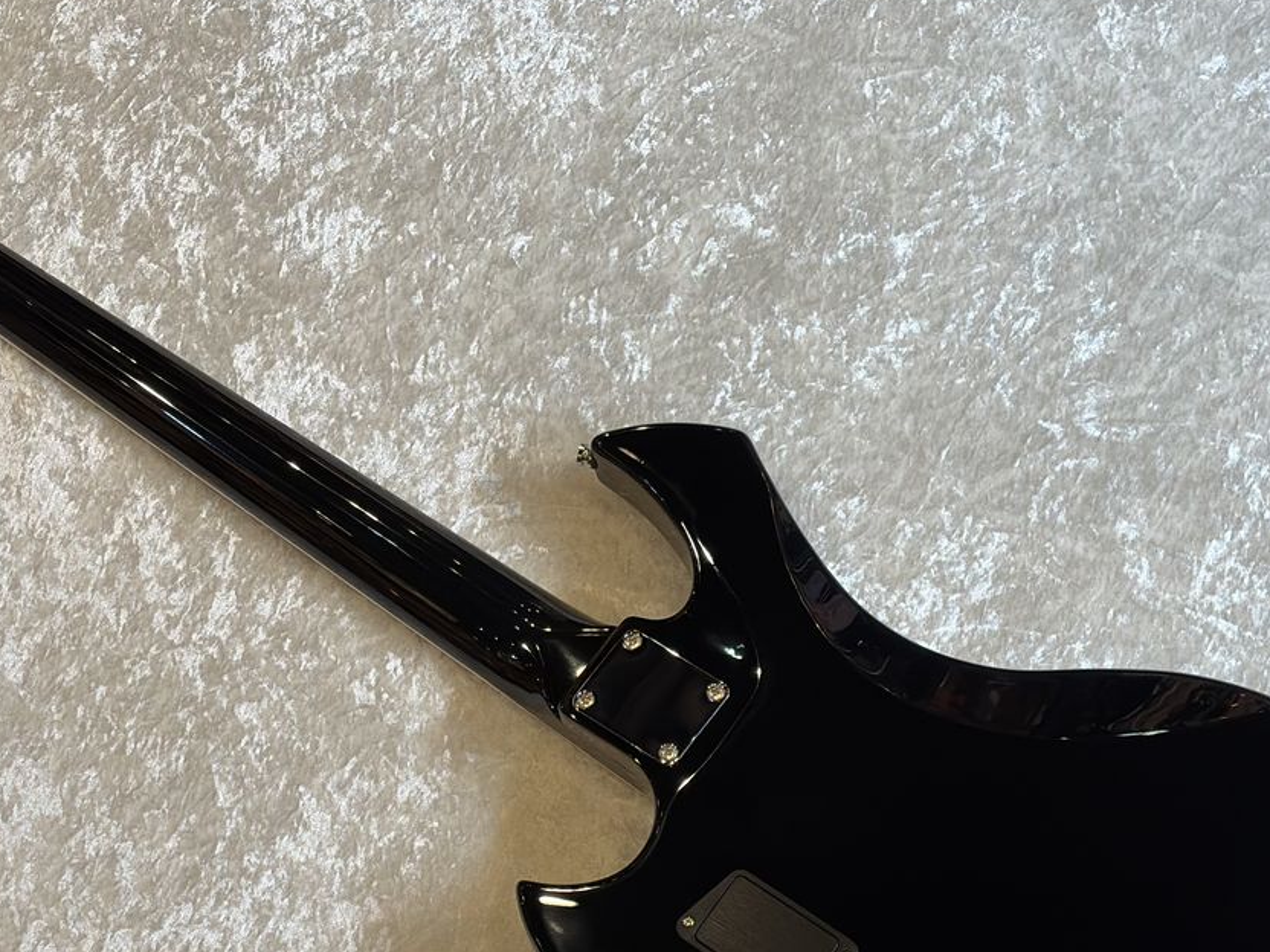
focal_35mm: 80
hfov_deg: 24.4
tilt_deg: -67.6
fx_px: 2935
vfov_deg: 18.4
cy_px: 662
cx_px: 502
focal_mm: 5.96
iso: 32
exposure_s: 1/60
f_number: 1.6
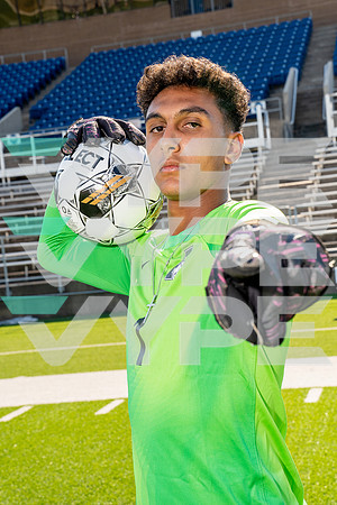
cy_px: 252
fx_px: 983
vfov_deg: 28.8
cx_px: 168
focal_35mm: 70
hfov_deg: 19.5
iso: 320
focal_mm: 70
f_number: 10
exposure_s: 1/250
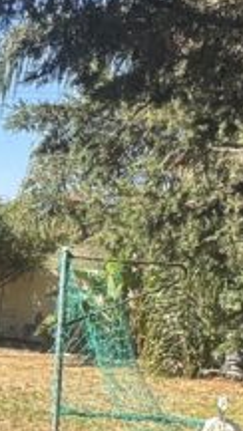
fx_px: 825
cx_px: -229
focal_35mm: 72
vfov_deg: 28.5
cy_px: 367
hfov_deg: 14.3
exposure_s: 1/956
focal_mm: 2.22
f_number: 2.2
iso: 40
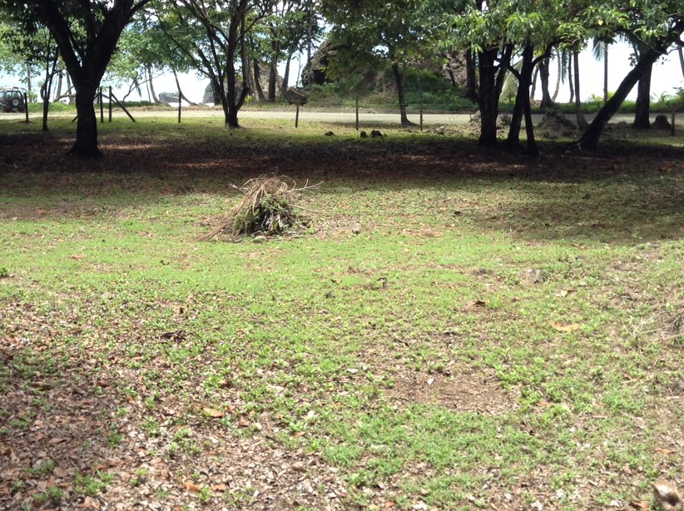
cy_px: 160
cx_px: 273
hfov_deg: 36.7
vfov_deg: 27.7
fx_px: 1026
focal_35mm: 52
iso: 32
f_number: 2.4
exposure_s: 1/327
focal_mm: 3.3
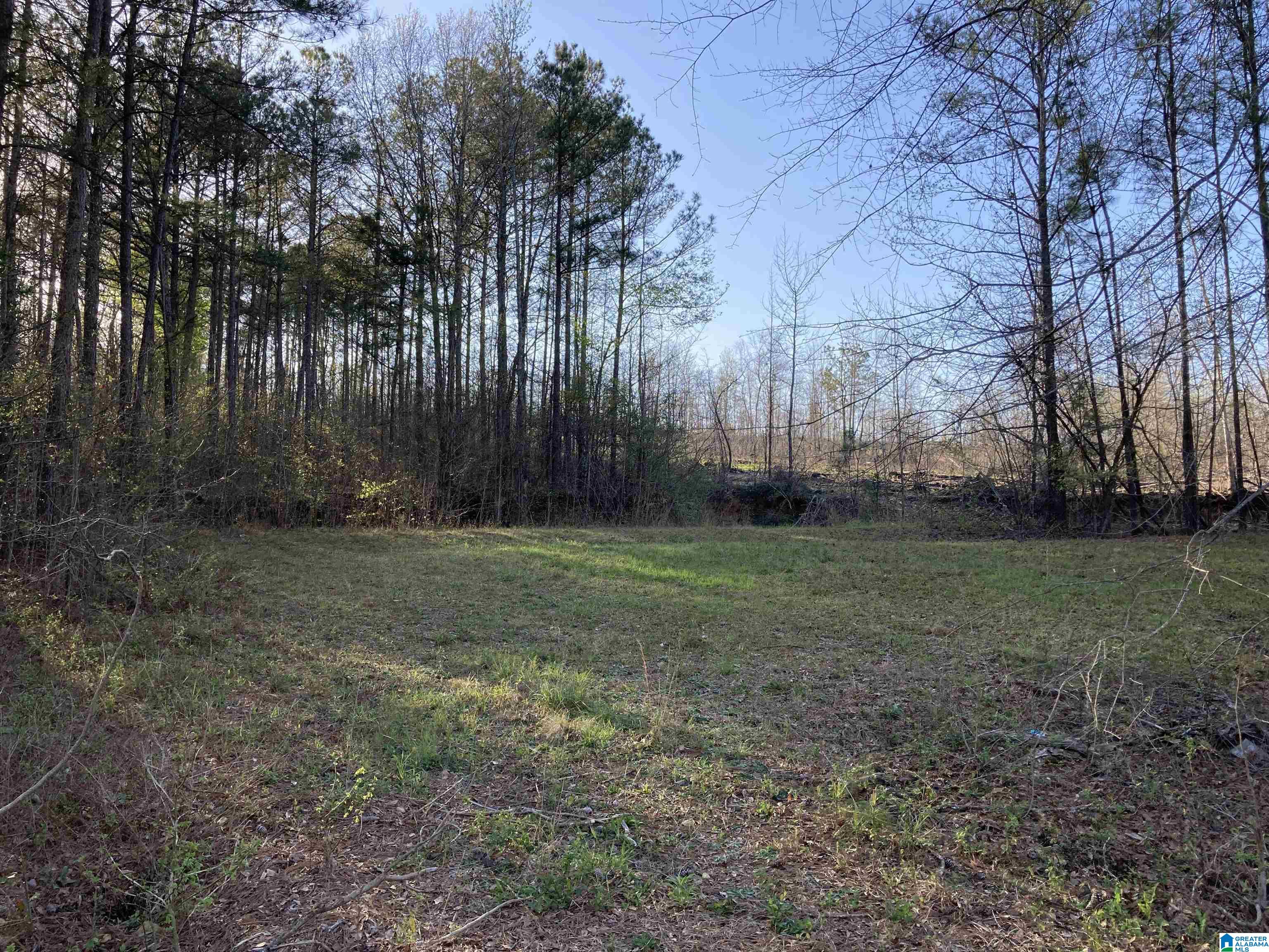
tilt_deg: +3.6
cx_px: 634
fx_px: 1026
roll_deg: -1.5
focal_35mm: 28
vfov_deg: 49.7
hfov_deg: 63.4
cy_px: 476
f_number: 1.8
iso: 20
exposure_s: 1/489
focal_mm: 3.99
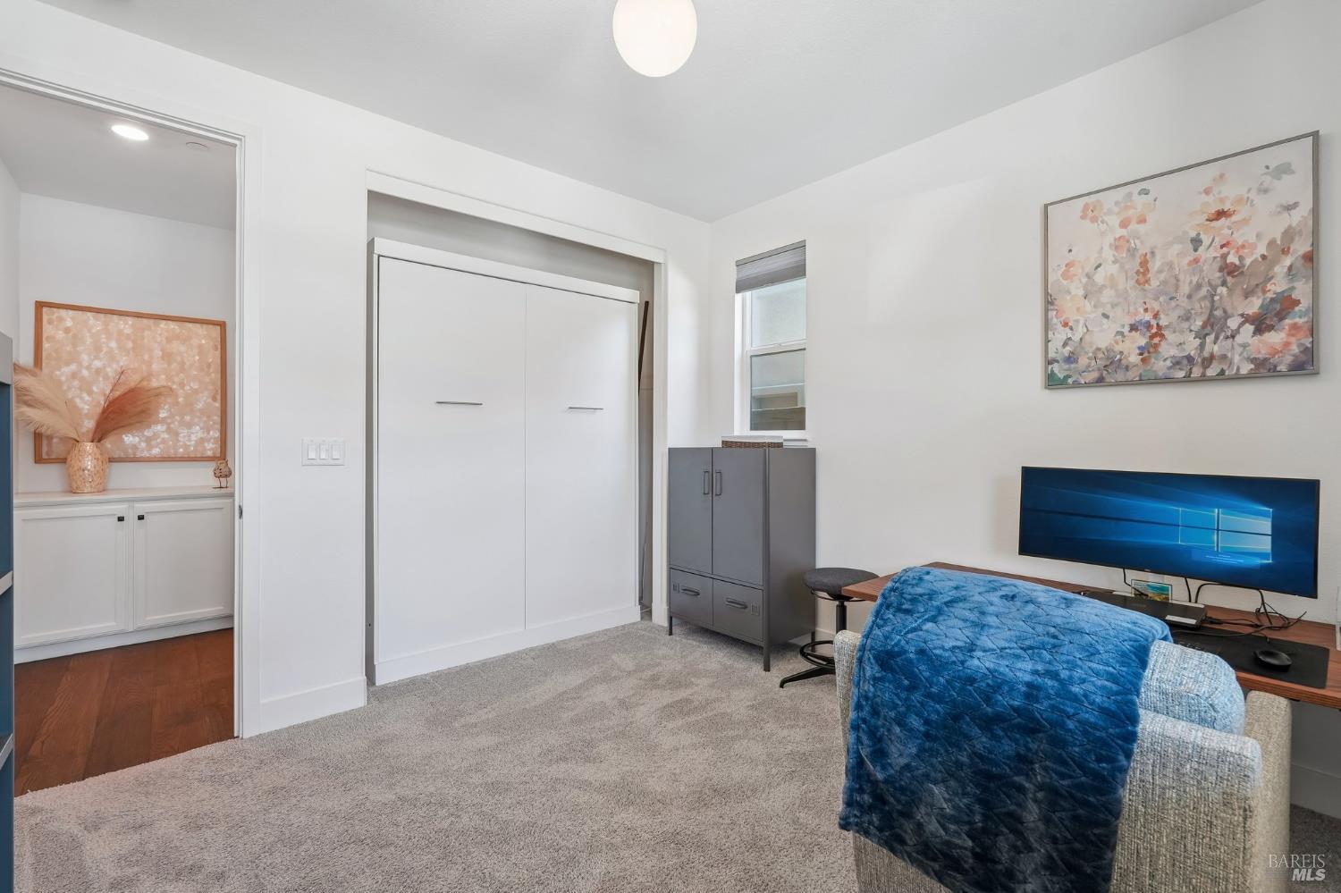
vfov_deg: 72.0
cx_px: 670
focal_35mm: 16
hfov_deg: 95.0
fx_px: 614
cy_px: 446
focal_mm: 16.5
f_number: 8
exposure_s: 1/10
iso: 400
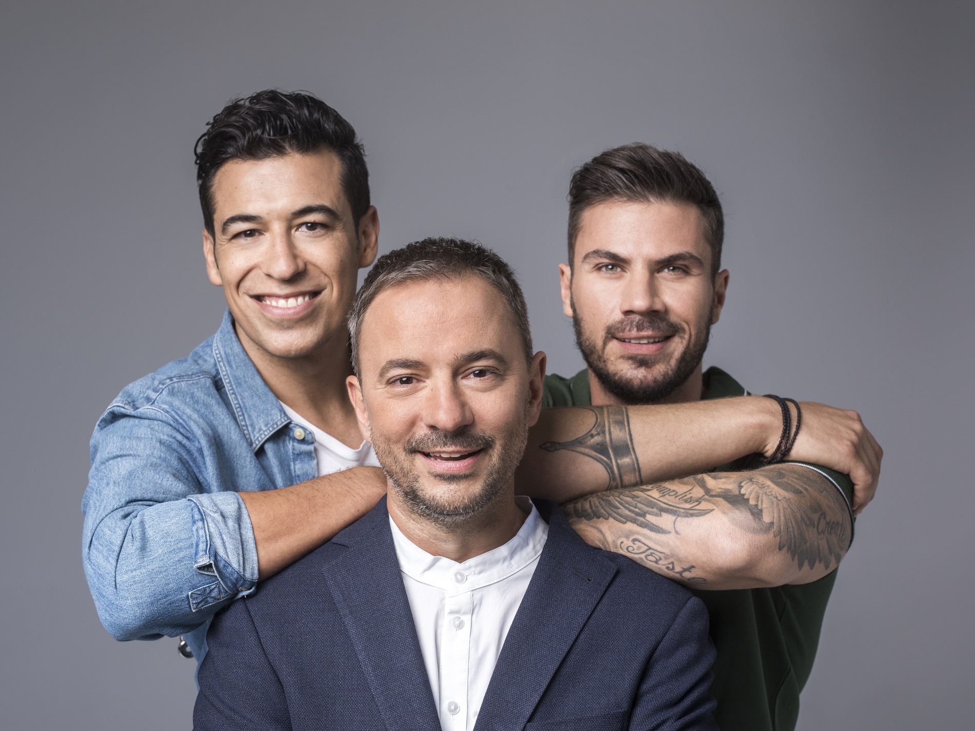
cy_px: 389
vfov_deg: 22.9
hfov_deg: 30.3
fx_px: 1803
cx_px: 460
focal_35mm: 64
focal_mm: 75
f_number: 10
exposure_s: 1/125
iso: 200
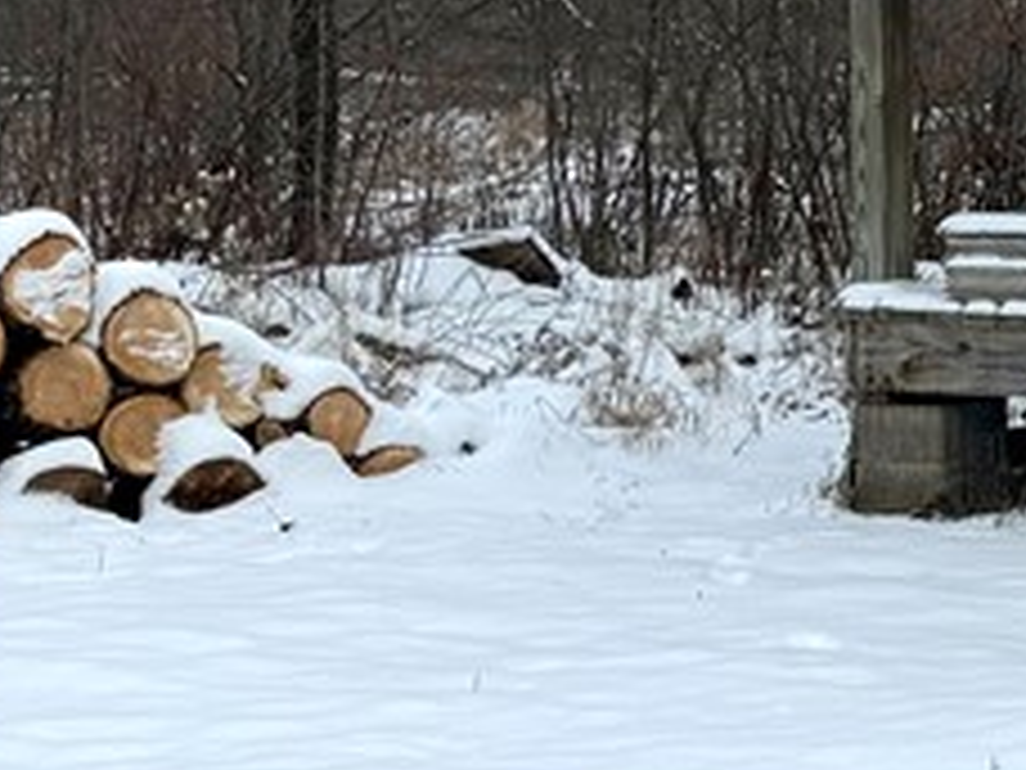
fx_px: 3201
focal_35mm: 108
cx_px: 2236
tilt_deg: +0.2
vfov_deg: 13.4
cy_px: -99
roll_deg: +1.1
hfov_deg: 14.2
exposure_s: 1/3096
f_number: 1.78
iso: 80
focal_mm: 6.76
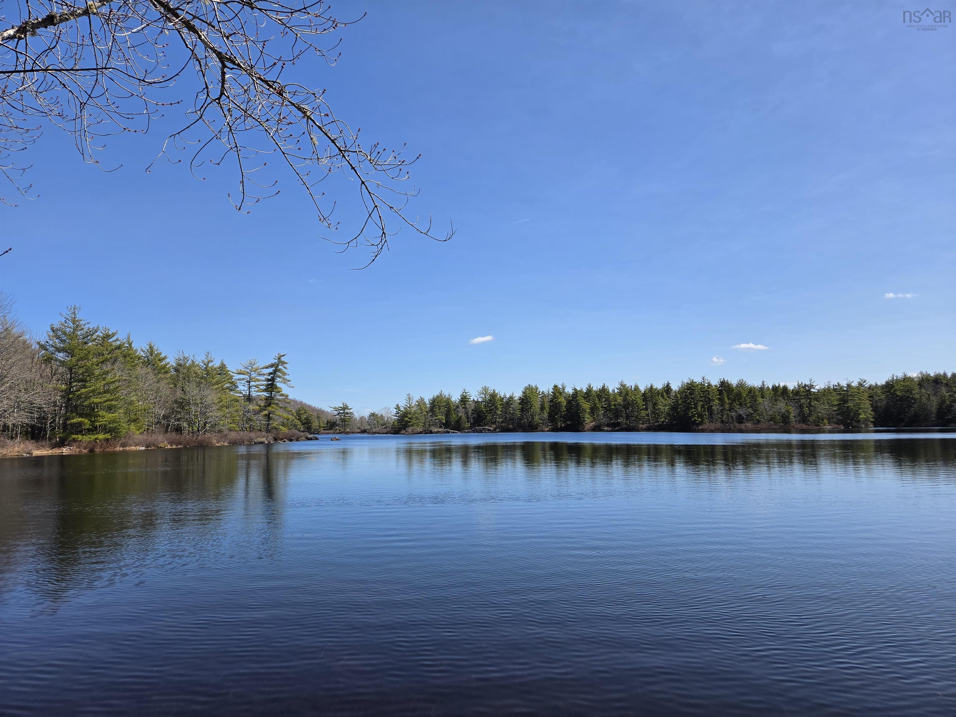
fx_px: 635
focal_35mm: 23
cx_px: 478
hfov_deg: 73.9
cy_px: 358
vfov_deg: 58.9
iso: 80
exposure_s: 1/5102
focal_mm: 5.4
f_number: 1.8
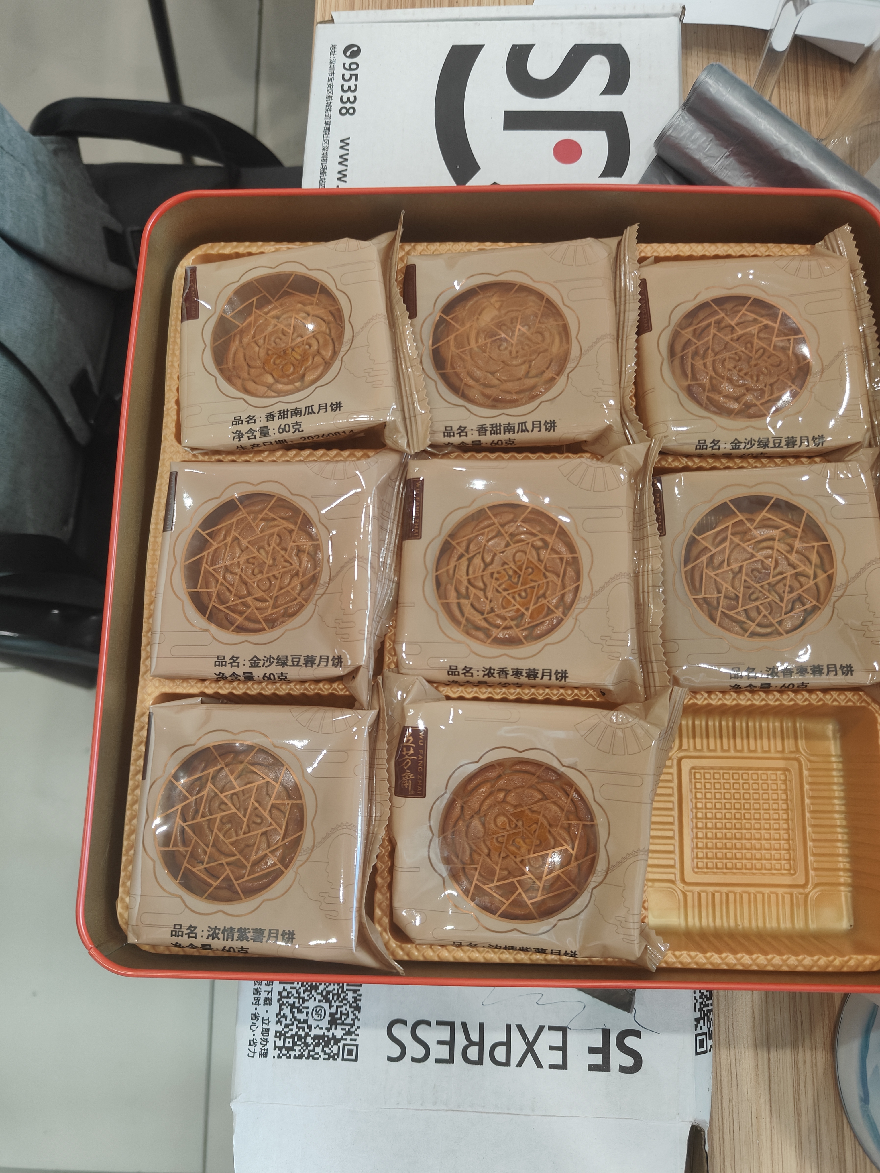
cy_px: 586
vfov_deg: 71.6
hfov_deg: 56.8
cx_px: 440
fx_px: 813
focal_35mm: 24
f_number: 1.8
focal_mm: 5.59
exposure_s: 1/68
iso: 200
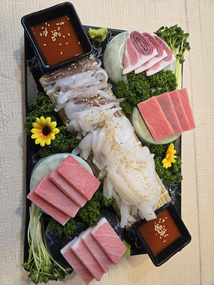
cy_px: 142
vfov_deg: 73.9
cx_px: 107
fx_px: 190
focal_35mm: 23
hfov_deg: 58.9
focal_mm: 5.4
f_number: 1.8
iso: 250
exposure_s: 1/120
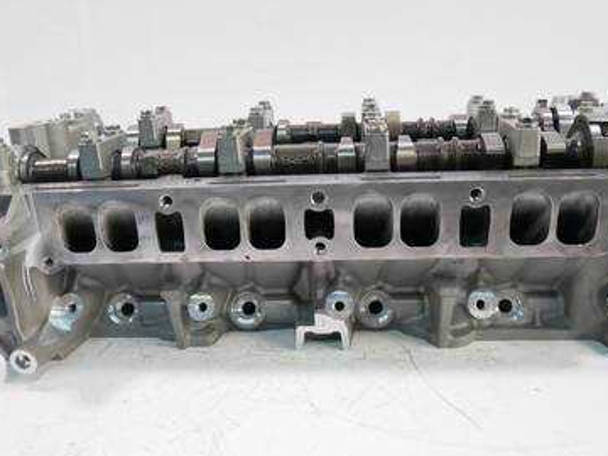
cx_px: 307
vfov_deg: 44.0
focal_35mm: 32
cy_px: 272
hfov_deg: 56.8
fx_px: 562
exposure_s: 1/60
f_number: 3.5
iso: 640
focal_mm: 12
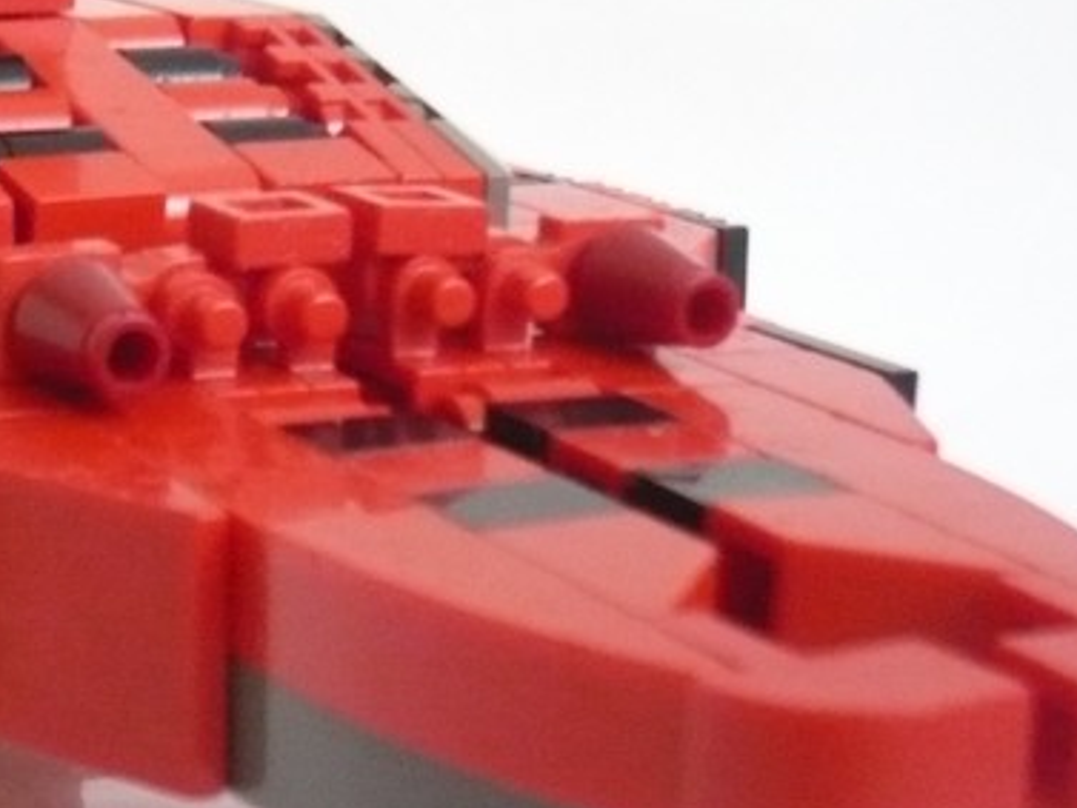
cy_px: 231
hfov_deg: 20.3
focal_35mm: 95
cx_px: 149
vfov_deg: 15.5
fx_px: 2957
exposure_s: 1/13
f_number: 2.8
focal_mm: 5.8
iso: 400
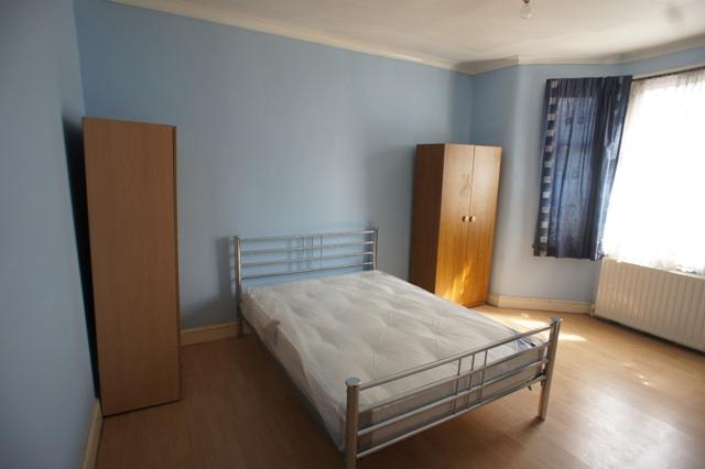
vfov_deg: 53.1
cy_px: 234
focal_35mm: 24
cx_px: 352
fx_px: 470
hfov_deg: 73.8
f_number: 4
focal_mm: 16
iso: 200
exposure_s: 1/50
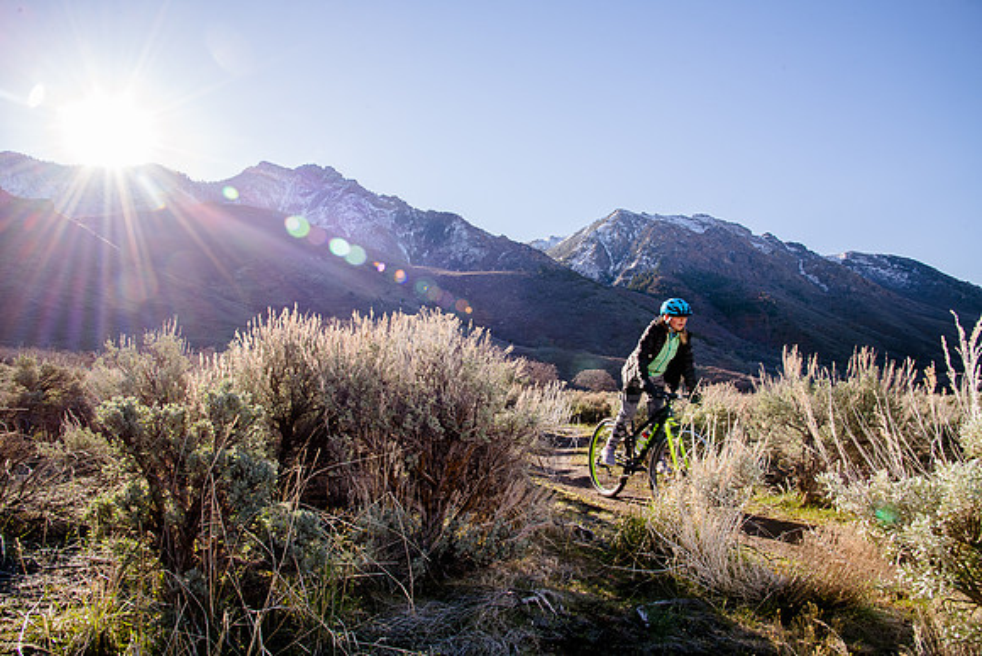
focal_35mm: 24
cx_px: 491
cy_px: 328
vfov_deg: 53.2
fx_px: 655
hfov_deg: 73.7
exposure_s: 1/125
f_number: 13
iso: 250
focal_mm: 24
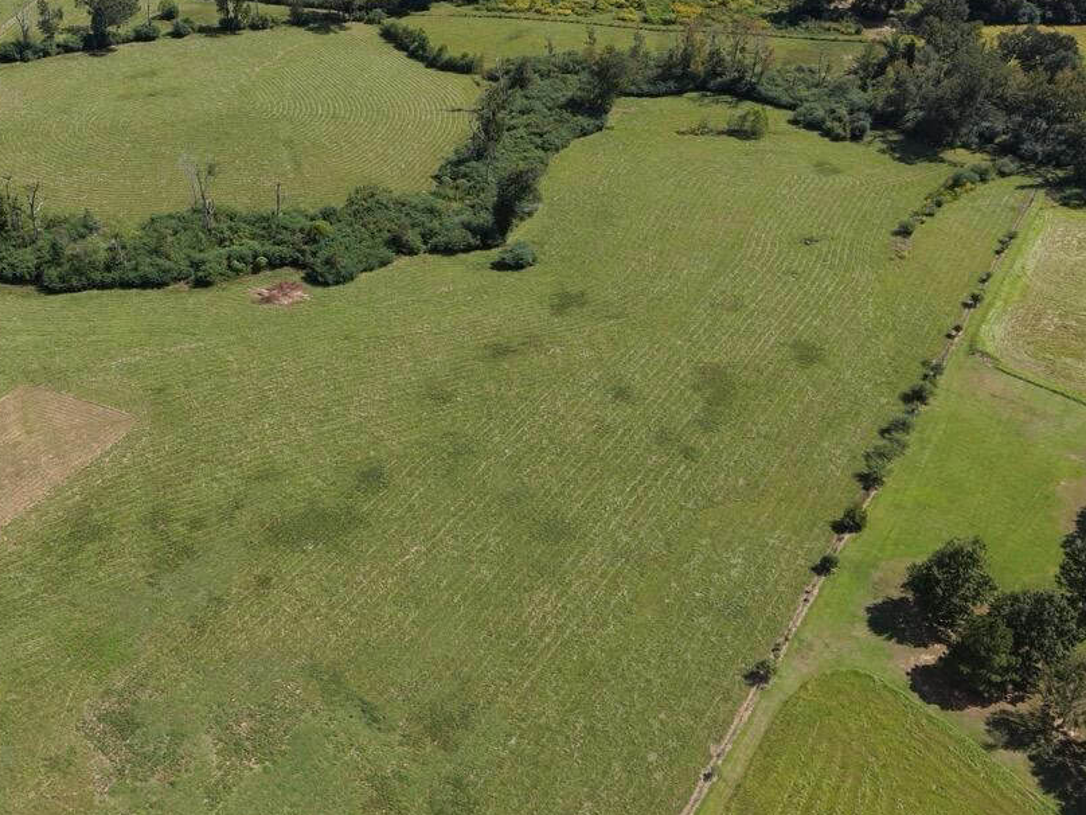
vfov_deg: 37.4
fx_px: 1192
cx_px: 345
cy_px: 293
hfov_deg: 48.0
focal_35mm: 38
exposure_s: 1/2500
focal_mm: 8.7
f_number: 1.8
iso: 100
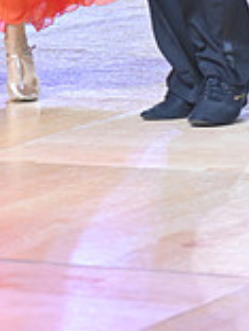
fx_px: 2954
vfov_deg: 6.4
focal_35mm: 308
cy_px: -117
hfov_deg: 4.8
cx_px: 122
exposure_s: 1/250
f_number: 4
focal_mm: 86
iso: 2000
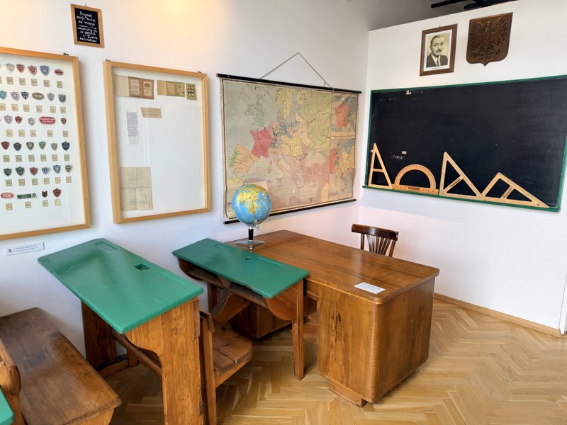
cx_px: 284
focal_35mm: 24
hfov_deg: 71.6
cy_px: 212
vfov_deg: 56.8
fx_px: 393
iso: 80
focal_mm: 6.76
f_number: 1.78
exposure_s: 1/99
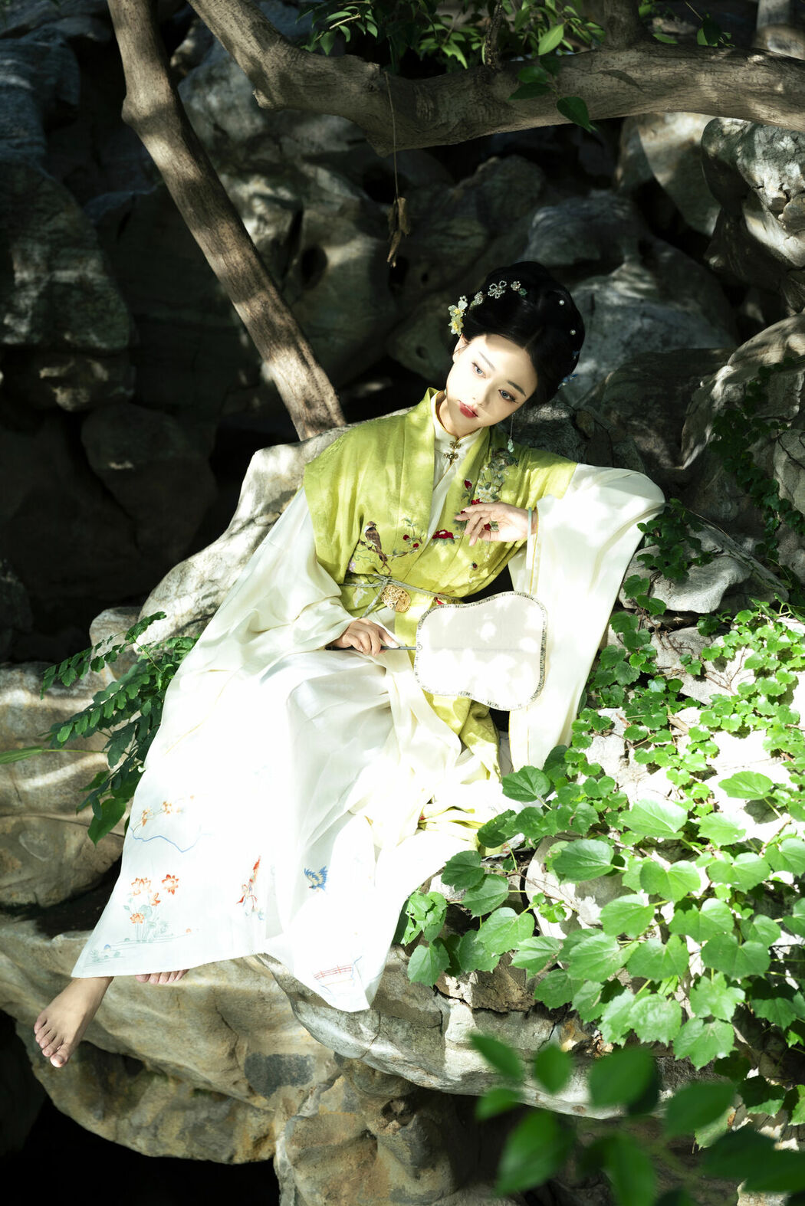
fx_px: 2749
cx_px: 402
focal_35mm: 82
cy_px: 603
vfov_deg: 24.8
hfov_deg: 16.7
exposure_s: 1/200
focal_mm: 82
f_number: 4
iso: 320
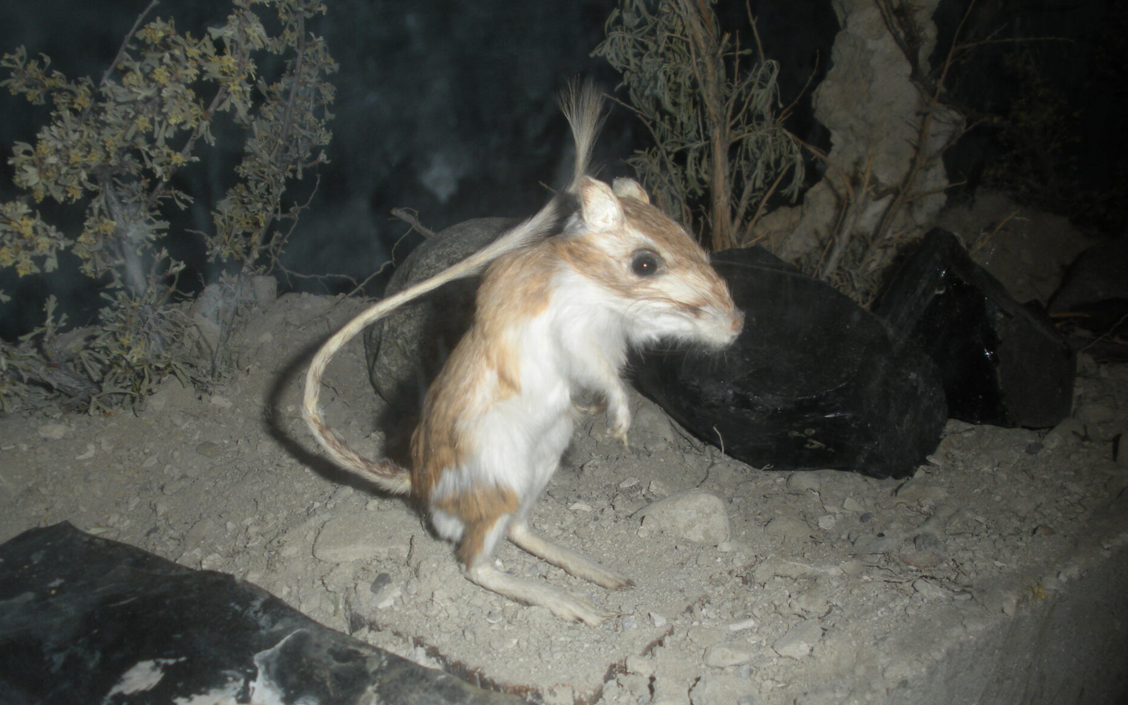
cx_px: 559
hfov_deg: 50.4
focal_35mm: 39
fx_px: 1199
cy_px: 398
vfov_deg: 32.7
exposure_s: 1/60
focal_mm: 6.3
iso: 64
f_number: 3.5
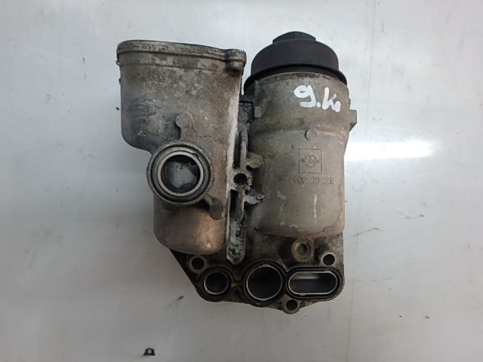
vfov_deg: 63.4
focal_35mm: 21
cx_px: 242
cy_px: 181
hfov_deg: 79.0
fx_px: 293
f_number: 3.5
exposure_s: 1/30
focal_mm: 3.7
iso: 200
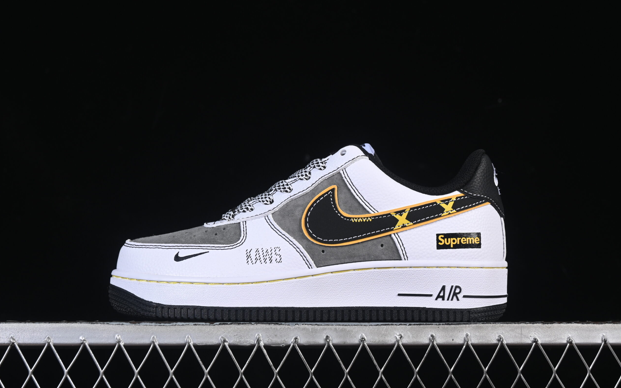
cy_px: 192
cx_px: 310
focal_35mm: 77
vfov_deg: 16.9
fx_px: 1303
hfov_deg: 26.8
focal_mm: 50
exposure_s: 1/80
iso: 160
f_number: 8
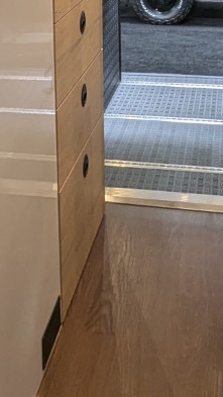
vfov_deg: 30.5
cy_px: -33
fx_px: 652
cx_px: 73
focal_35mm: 62
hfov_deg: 19.3
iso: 121
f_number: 2.2
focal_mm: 2.35
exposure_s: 1/40
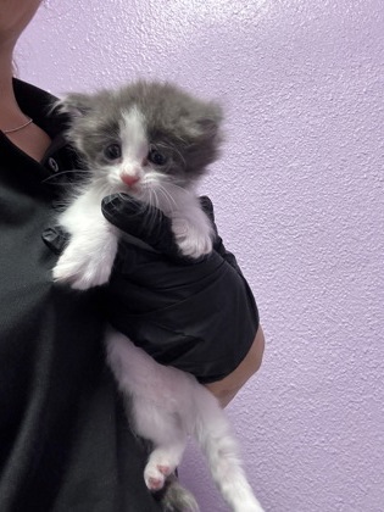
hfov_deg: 46.8
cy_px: 256
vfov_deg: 60.0
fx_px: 444
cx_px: 192
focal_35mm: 30
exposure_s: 1/60
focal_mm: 2.69
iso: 250
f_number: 1.9
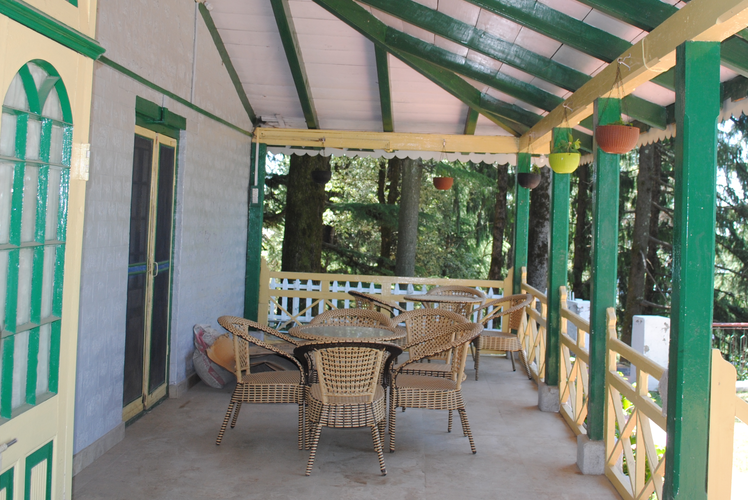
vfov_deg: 34.1
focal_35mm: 39
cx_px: 416
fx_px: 811
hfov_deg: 49.4
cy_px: 178
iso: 200
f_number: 4
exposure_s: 1/125
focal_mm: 18
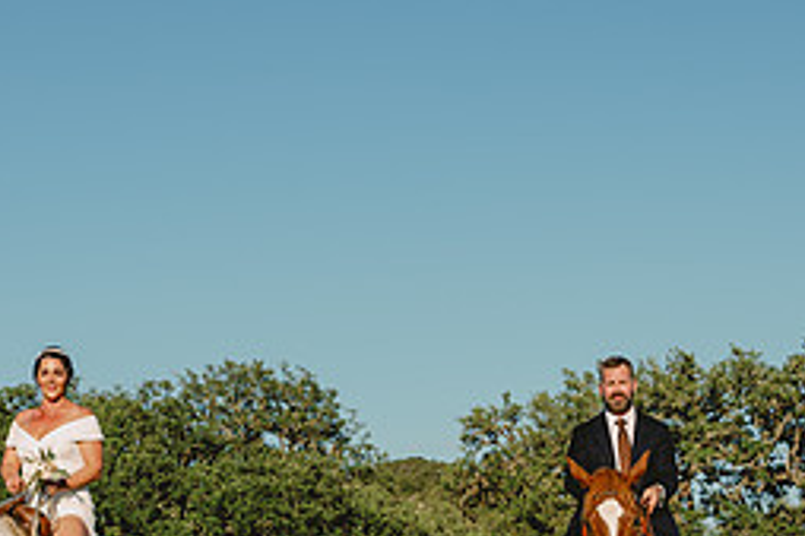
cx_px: 376
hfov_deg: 18.9
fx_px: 2413
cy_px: 595
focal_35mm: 108
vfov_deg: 12.4
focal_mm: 36
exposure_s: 1/640
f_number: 4.5
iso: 80
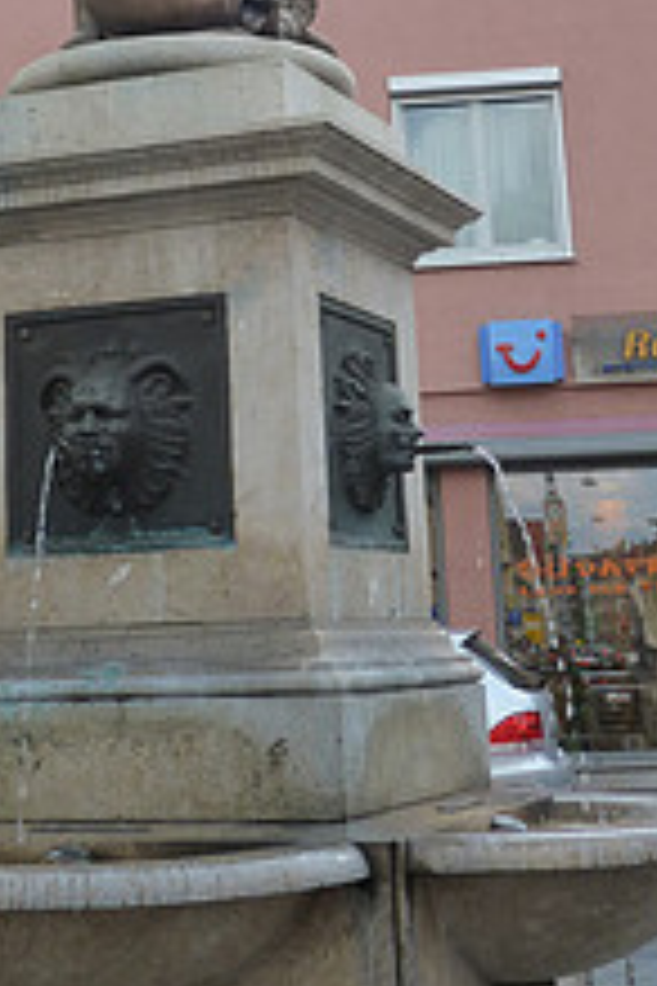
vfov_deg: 24.9
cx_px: 169
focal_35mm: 79
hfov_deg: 17.2
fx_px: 2162
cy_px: 99
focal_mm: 6.1
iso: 125
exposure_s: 1/160
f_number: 4
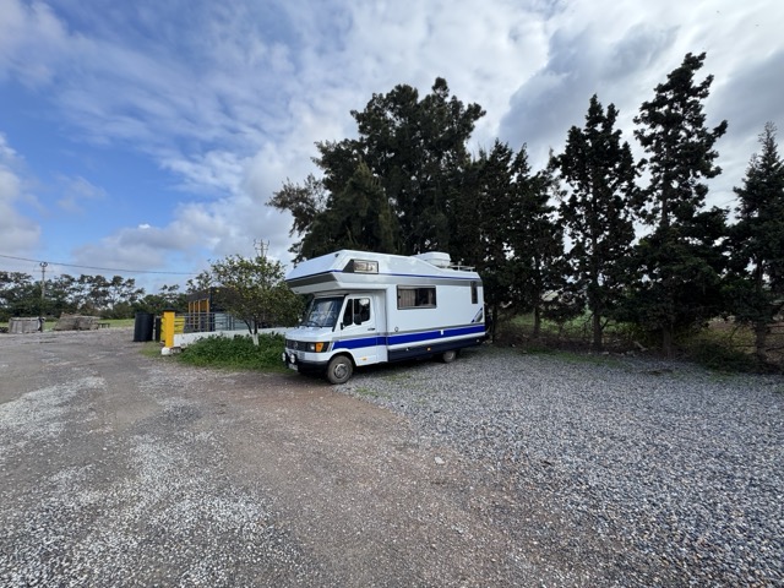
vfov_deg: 85.7
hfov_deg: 102.1
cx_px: 392
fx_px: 317
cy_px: 294
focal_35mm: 14
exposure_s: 1/707
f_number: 2.2
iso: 40
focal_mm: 2.22
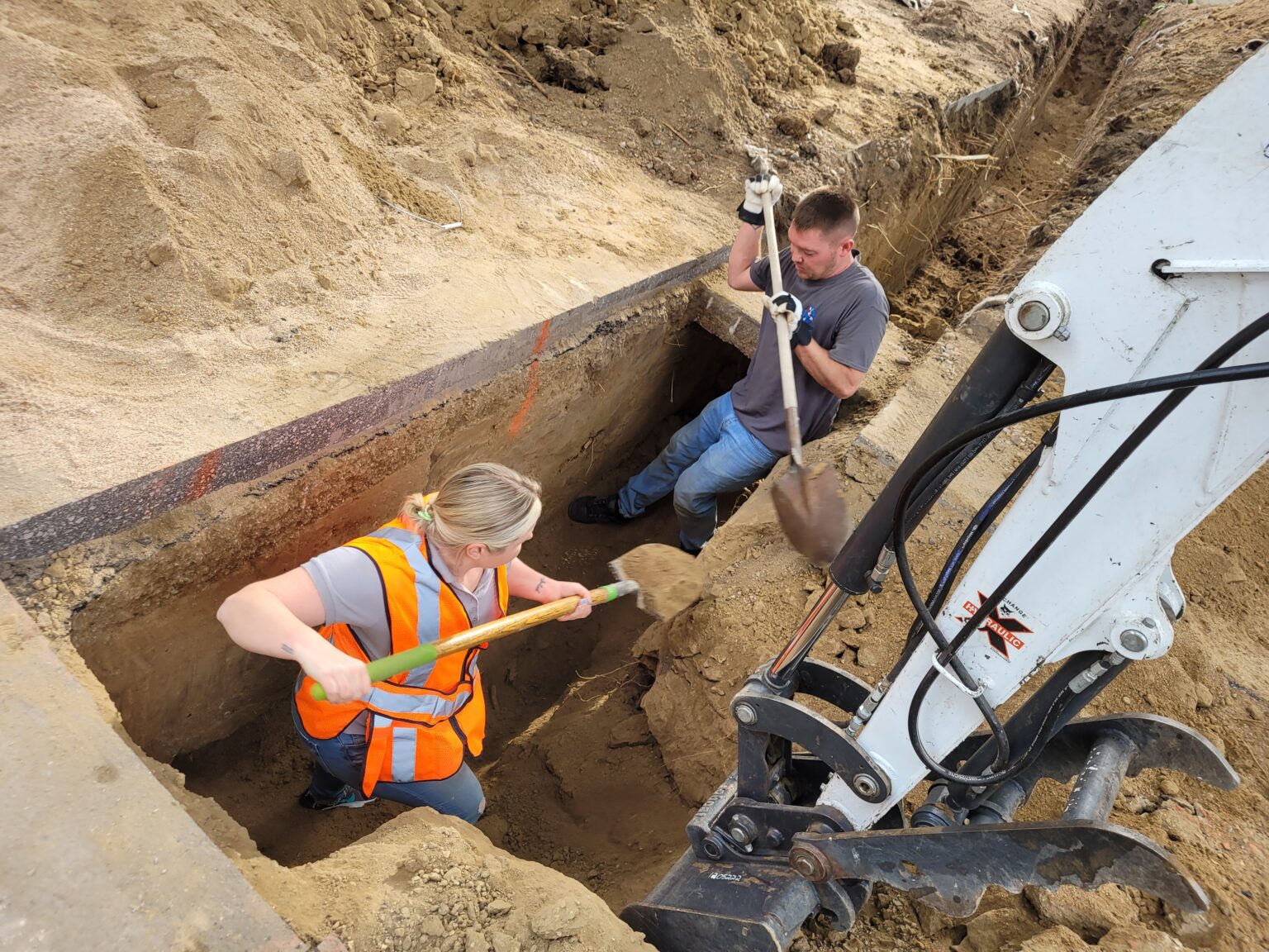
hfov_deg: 67.3
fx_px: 953
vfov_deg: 53.1
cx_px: 634
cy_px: 476
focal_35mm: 26
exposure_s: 1/119
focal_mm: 5.4
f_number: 1.8
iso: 64
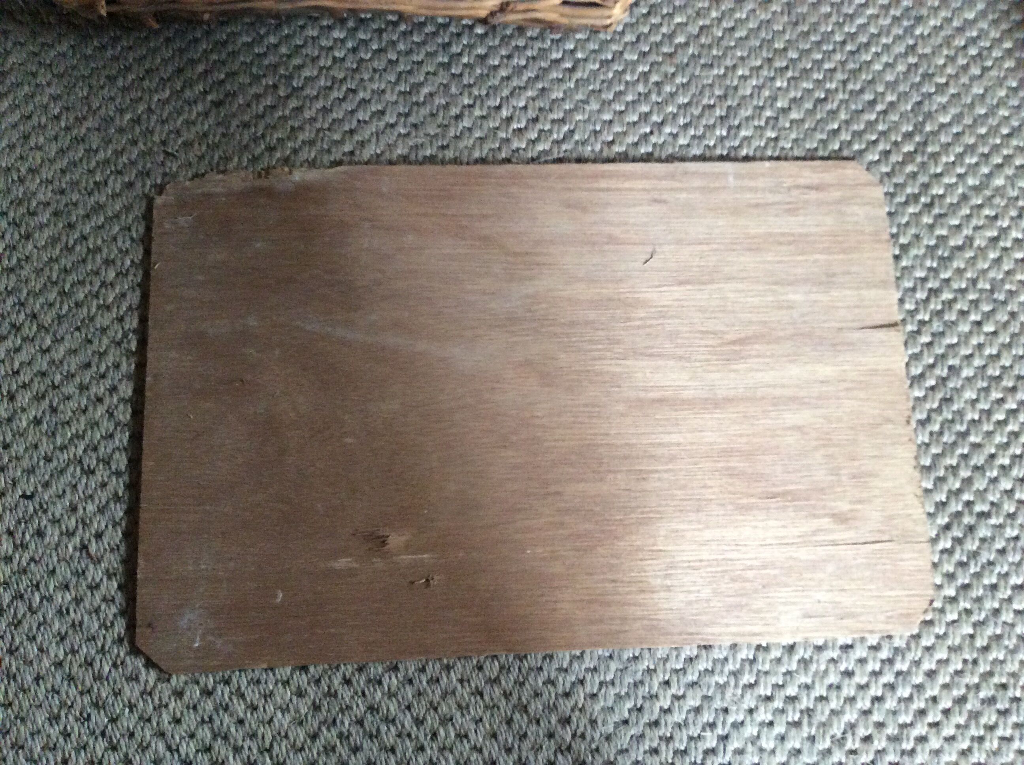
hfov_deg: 56.9
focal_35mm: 32
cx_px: 512
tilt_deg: -78.2
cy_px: 382
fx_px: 945
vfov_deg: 44.1
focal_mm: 3.3
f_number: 2.4
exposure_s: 1/17
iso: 320
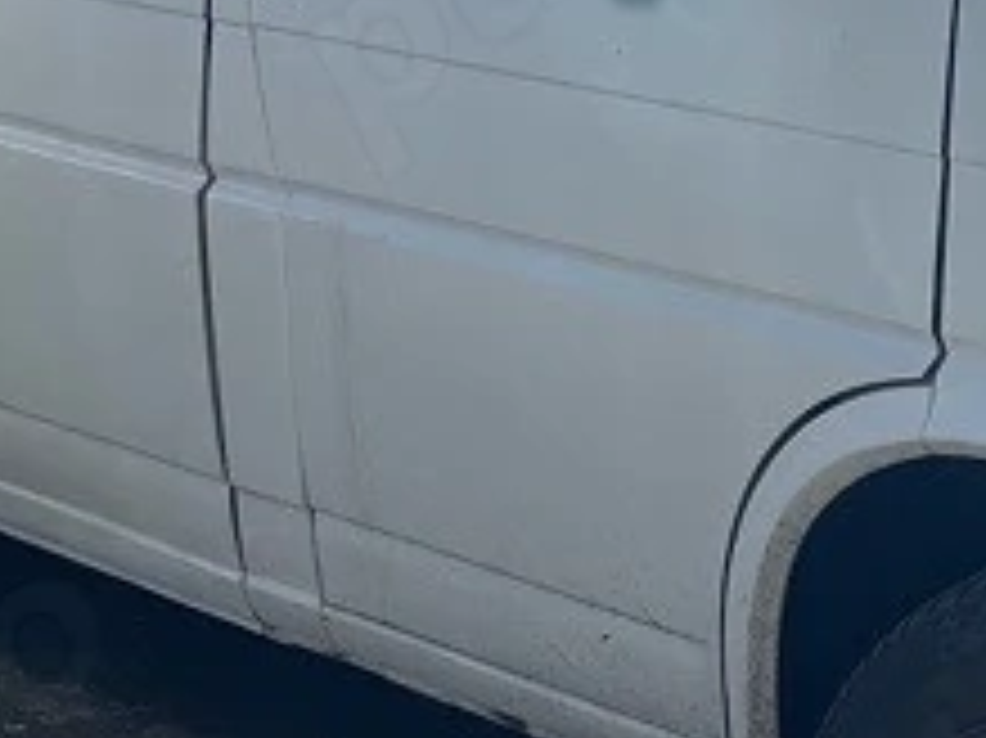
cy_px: -202
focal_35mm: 114
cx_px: 1085
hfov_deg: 16.7
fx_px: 3245
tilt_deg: -5.4
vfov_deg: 12.6
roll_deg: +1.7
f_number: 1.6
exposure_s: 1/3448
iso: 32
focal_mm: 5.1
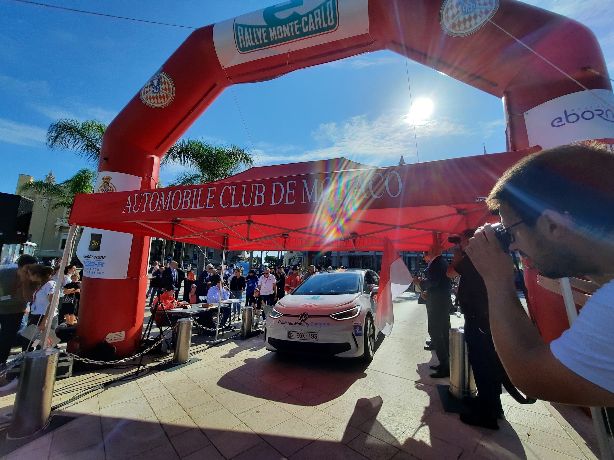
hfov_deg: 106.2
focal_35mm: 13
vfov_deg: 89.9
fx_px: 231
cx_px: 307
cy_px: 230
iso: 40
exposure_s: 1/2632
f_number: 2.2
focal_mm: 1.74
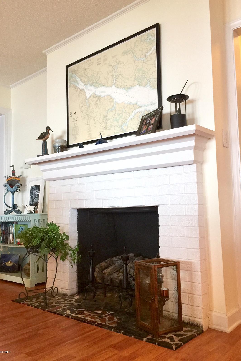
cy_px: 178
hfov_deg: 42.3
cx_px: 127
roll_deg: +0.5
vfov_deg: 60.3
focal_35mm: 31
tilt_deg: +5.0
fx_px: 311
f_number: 2.2
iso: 50
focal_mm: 4.15
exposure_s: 1/30
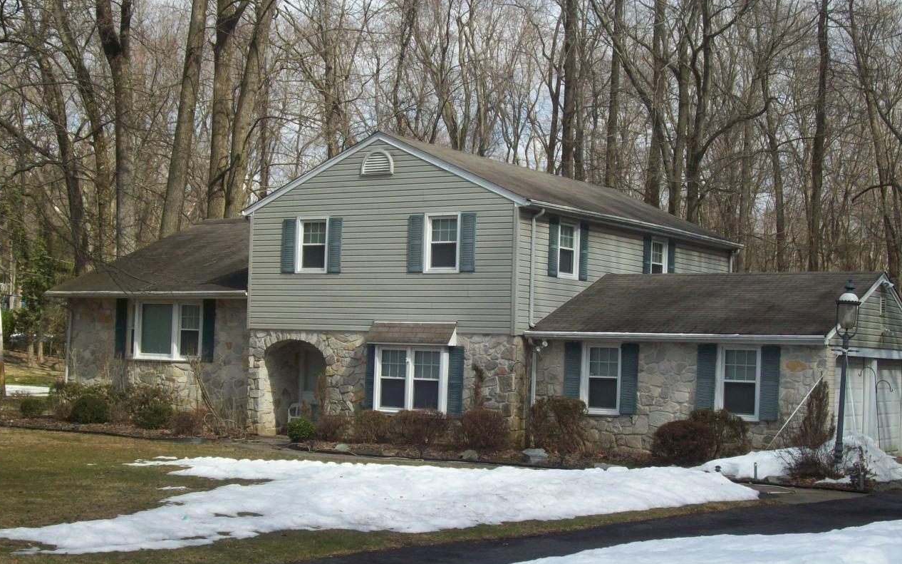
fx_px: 1475
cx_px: 447
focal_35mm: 60
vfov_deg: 21.6
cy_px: 331
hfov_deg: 34.0
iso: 80
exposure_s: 1/275
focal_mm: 9.4
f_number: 6
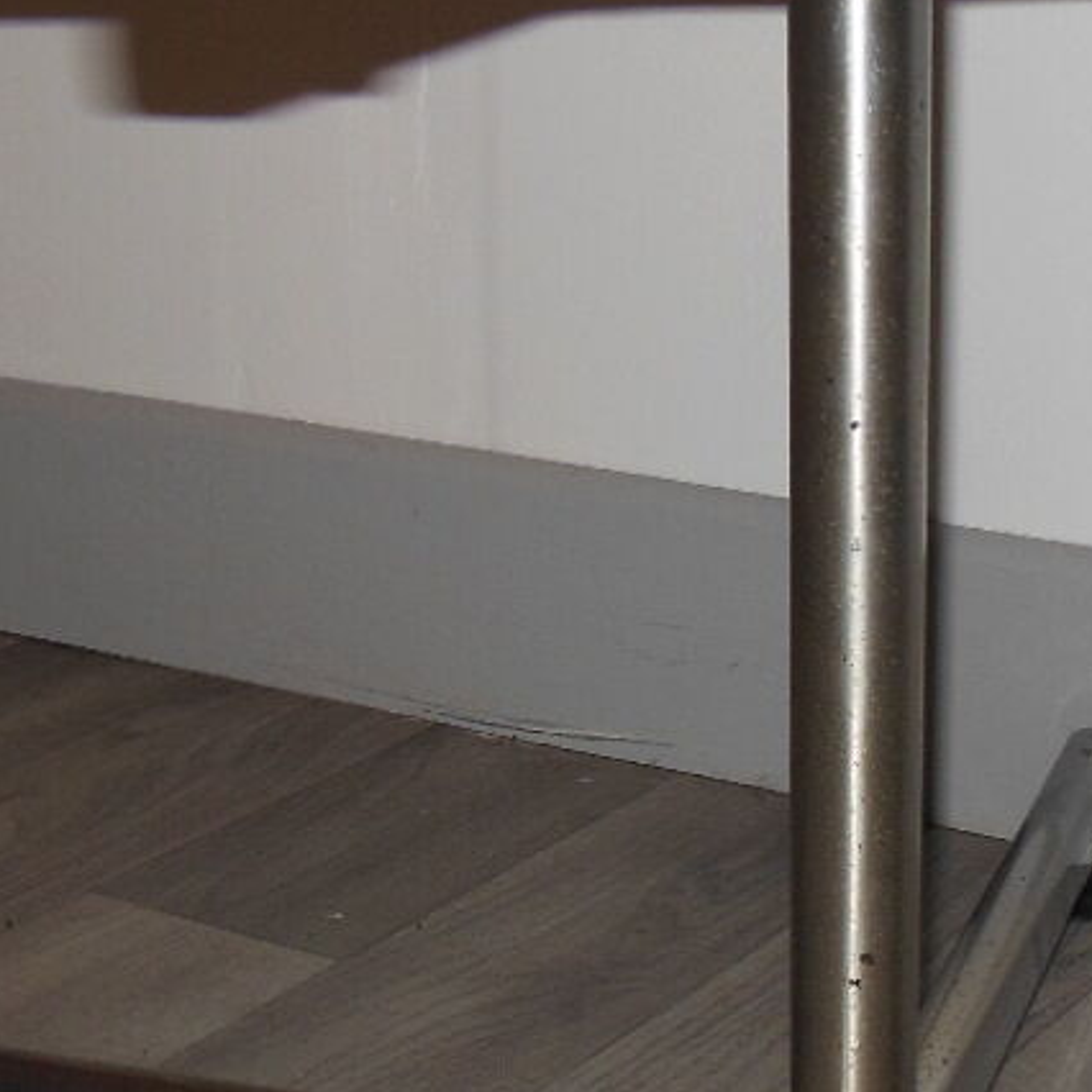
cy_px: 872
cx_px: 718
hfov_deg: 20.8
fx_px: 2962
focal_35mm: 83
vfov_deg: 20.7
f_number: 3.2
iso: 125
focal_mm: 4.5
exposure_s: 1/25
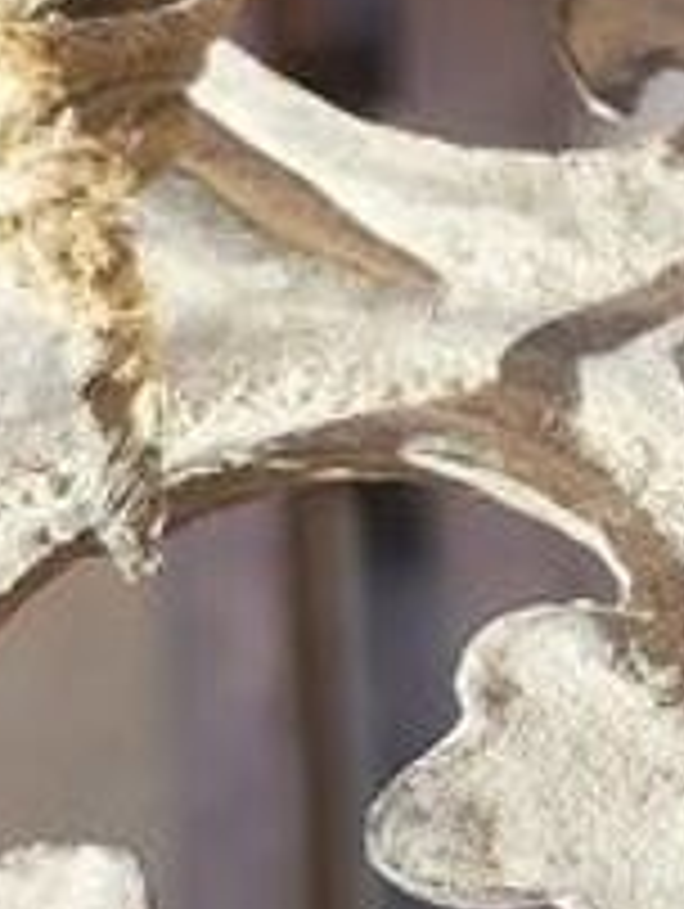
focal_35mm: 165
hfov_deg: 8.3
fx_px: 4338
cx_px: 1602
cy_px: 407
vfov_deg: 12.0
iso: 25
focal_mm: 5.23
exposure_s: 1/320
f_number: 1.8
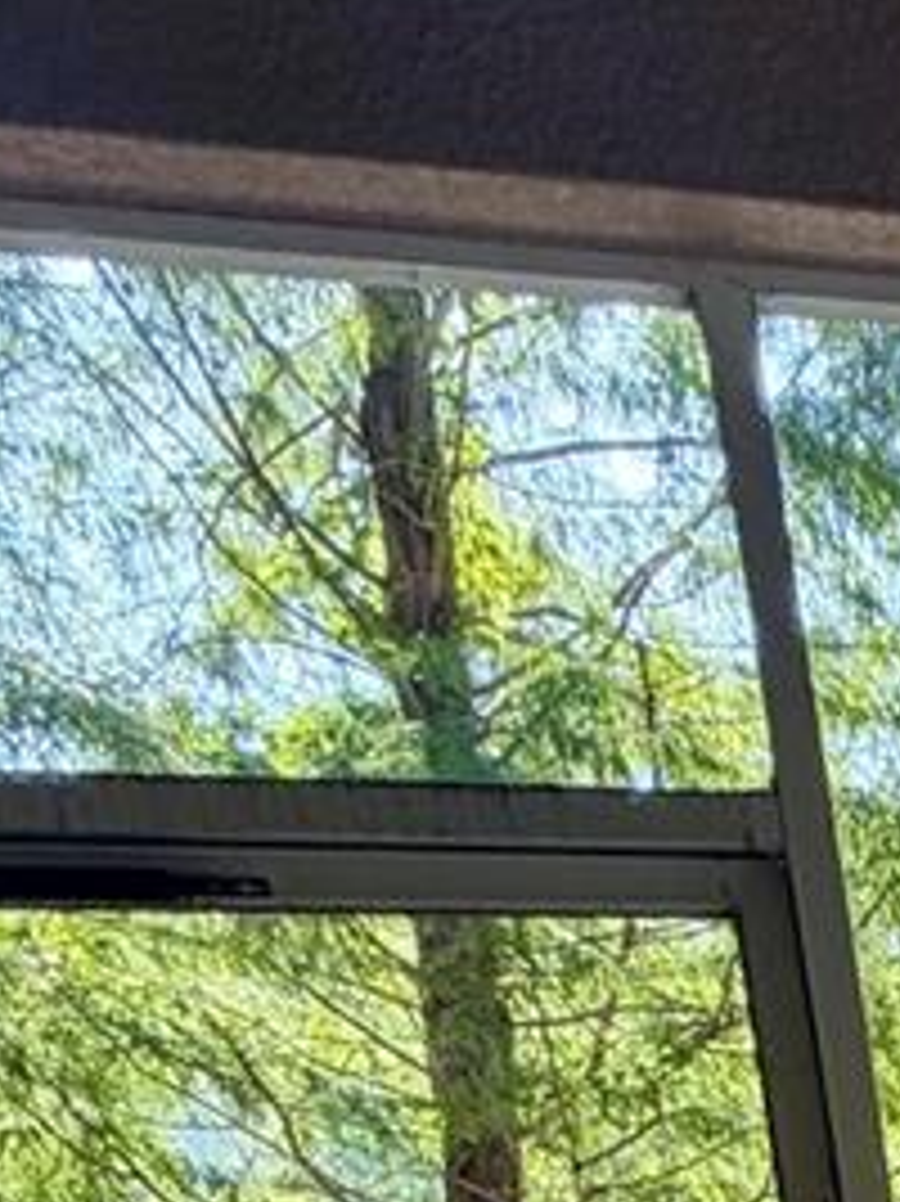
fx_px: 2186
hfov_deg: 17.4
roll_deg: +3.7
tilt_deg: -10.6
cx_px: 1760
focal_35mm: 63
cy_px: 1868
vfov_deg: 23.6
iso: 80
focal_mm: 2.22
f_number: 2.2
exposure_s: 1/121
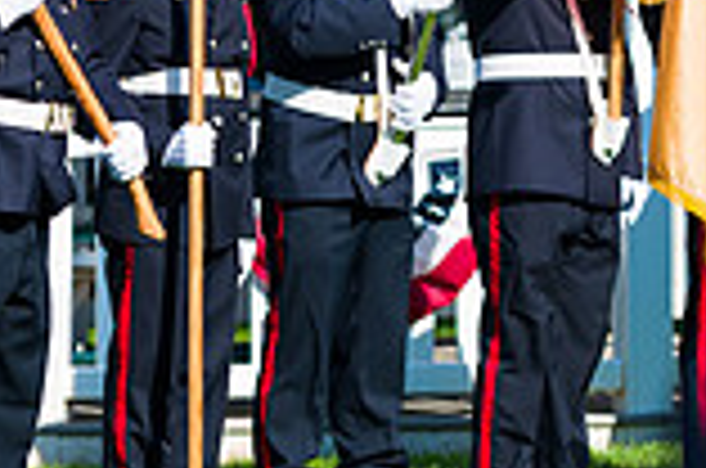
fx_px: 7241
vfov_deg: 3.7
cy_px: -27
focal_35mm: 370
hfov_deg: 5.6
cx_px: 360
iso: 200
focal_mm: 100
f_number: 3.2
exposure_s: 1/2500
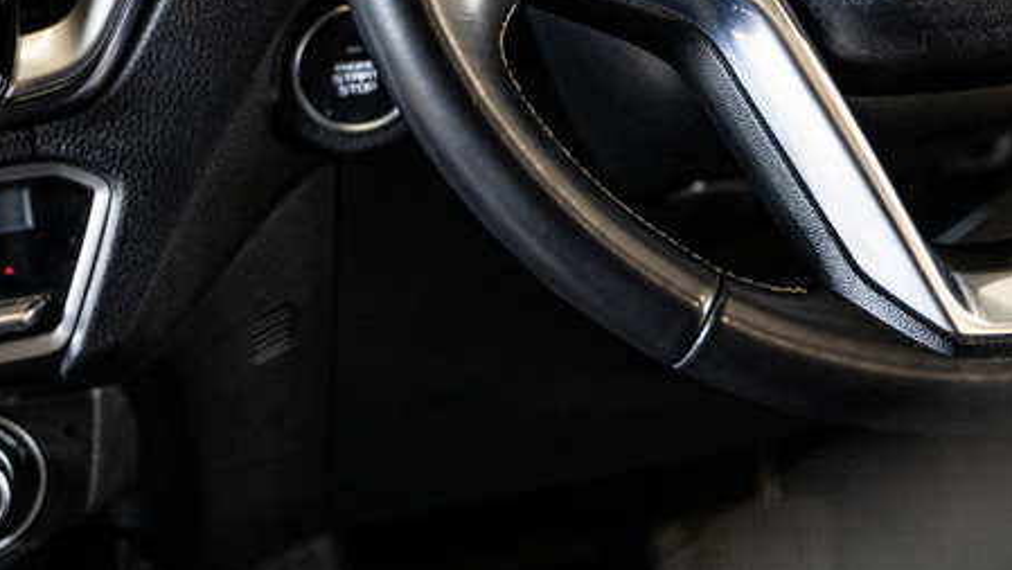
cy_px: -128
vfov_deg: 11.3
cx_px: 986
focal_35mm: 105
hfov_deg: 19.8
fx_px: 2819
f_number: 2.8
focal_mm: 44
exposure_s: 1/160
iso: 1600
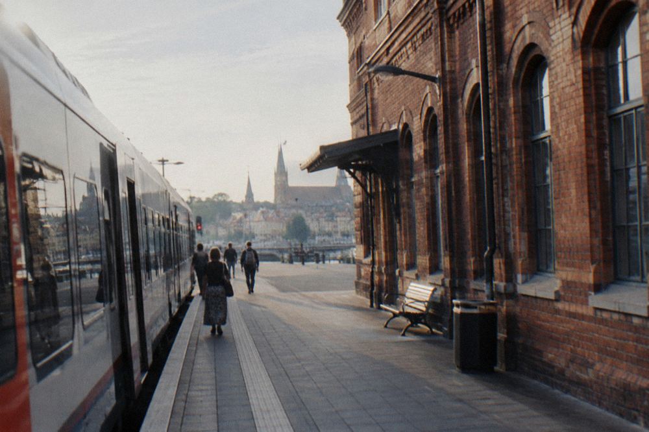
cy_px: 216
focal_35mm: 35
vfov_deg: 37.8
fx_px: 631
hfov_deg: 54.5
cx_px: 324
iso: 400
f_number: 9
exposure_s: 1/250
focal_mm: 35
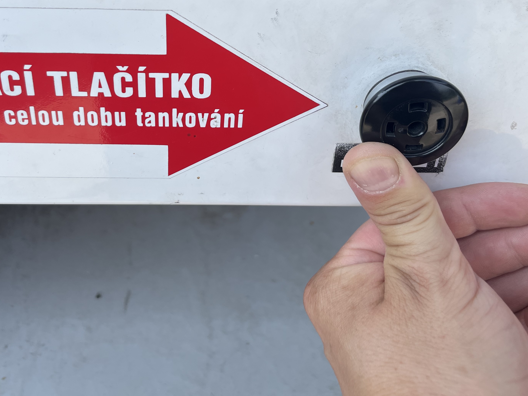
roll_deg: -1.7
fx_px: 580
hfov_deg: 48.2
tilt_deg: -29.7
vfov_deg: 37.1
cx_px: 179
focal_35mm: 38
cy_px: 115
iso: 50
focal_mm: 5.1
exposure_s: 1/1018
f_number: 1.6
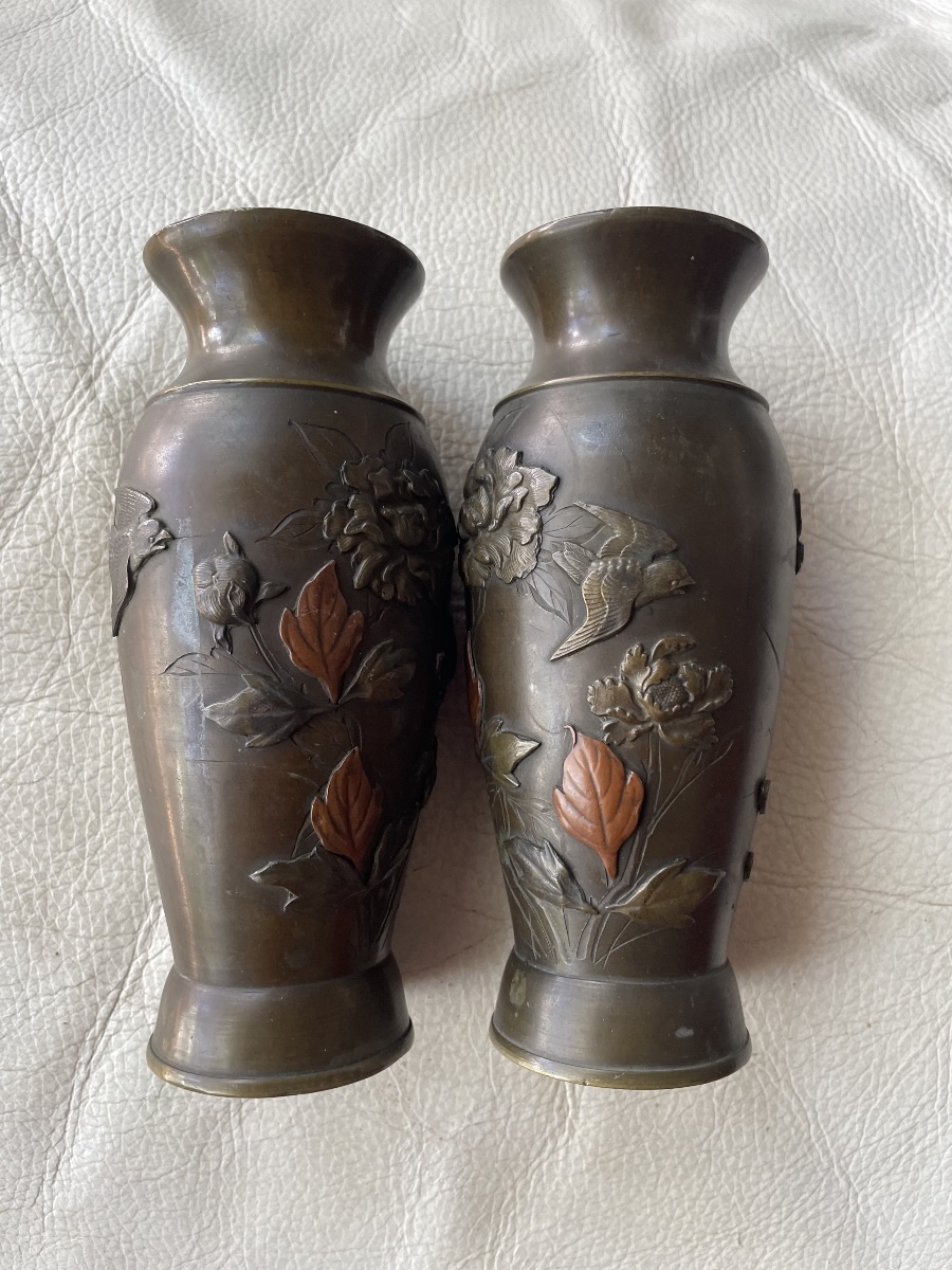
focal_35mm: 26
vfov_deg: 67.3
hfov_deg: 53.1
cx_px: 476
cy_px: 635
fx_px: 953
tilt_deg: -82.8
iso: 125
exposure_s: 1/117
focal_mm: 4.2
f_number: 1.6
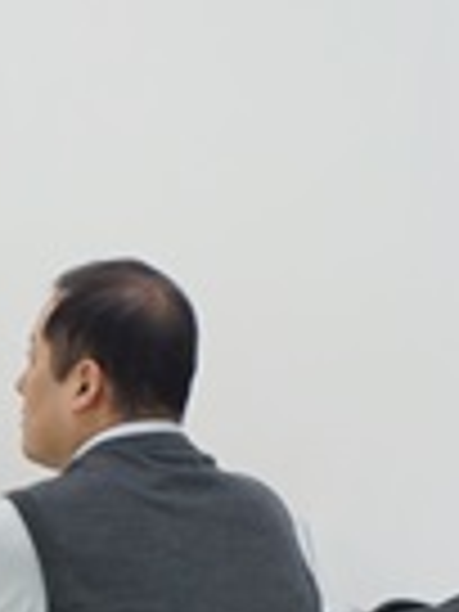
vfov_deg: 6.2
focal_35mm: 319
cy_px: 387
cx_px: -378
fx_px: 5640
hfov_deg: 4.6
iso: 800
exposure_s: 1/80
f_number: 5.6
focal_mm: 50
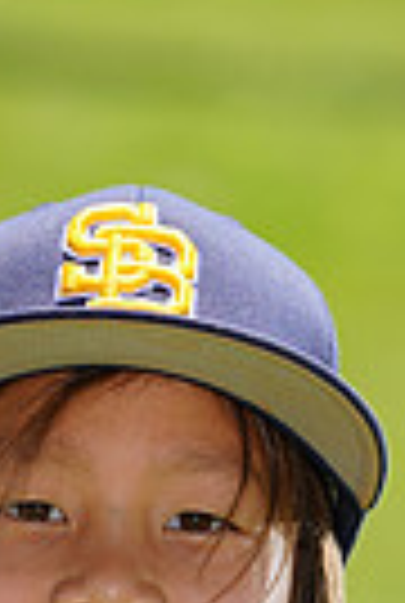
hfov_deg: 1.4
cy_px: 986
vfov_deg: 2.1
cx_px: 25
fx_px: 16401
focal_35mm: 977
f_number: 7.1
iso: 100
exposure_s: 1/250
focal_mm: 226
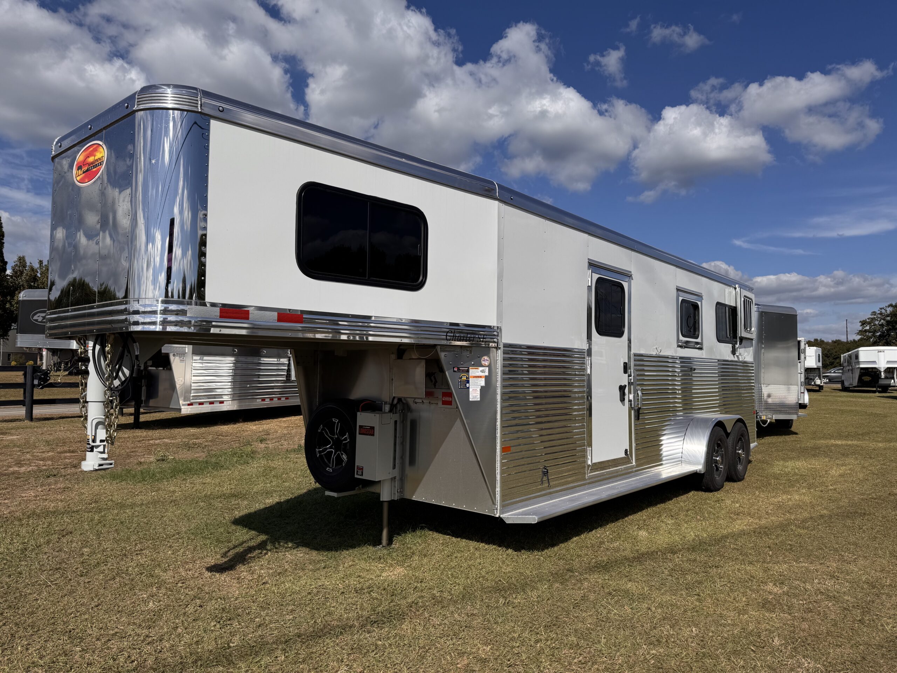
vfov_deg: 56.8
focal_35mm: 24
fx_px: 622
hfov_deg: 71.6
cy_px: 336
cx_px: 448
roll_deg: -0.2
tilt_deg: +2.6
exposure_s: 1/9009
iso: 80
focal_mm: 6.76
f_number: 1.78
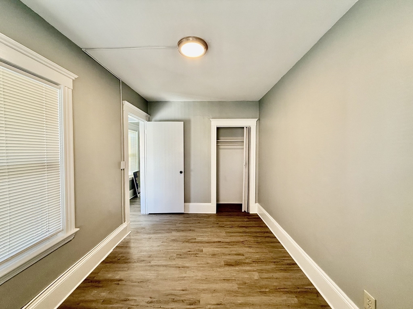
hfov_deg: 102.1
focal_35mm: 14
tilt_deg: -1.5
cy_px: 154
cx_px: 206
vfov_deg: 85.7
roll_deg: +0.4
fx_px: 167
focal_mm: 2.22
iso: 200
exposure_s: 1/120
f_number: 2.2
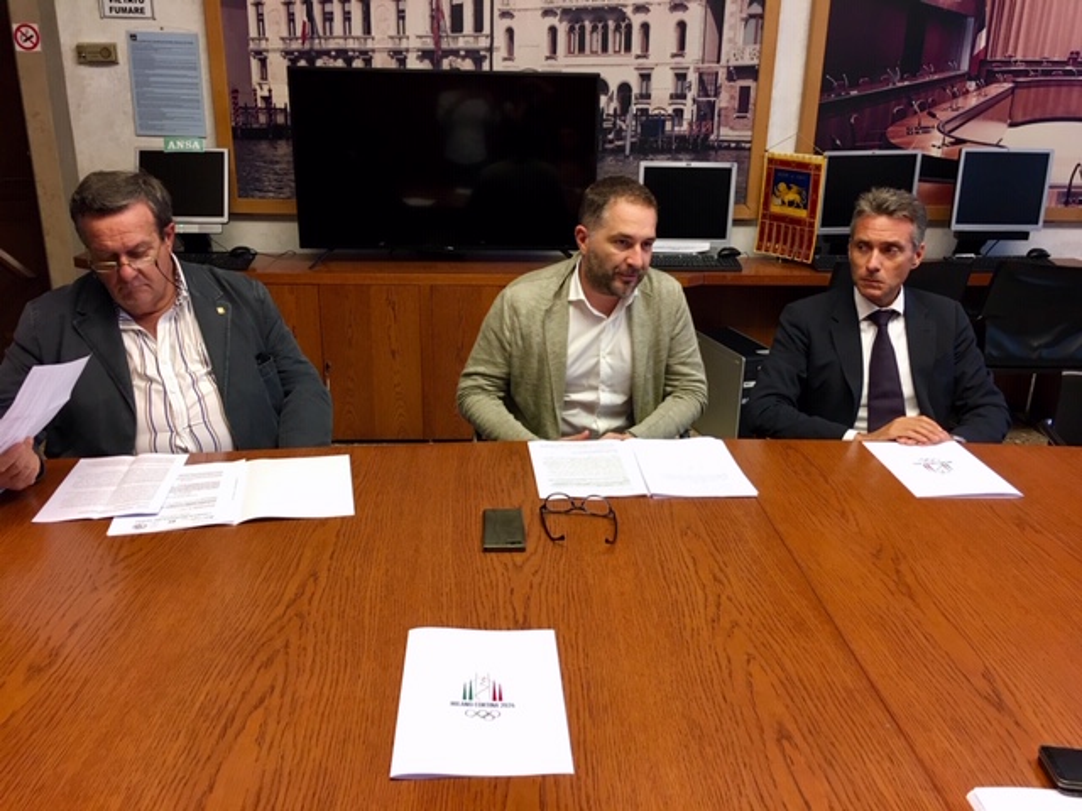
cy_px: 406
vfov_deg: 48.2
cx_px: 541
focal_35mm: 29
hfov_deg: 61.7
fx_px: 906
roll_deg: -0.8
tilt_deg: -17.2
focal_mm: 4.15
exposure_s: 1/33
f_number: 2.2
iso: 100
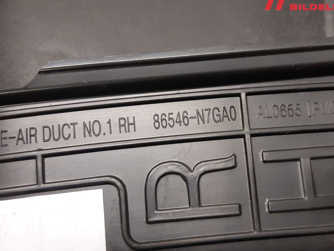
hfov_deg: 59.8
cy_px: 123
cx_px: 187
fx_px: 289
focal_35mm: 30
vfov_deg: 46.8
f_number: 1.7
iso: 200
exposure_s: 1/50
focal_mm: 3.93
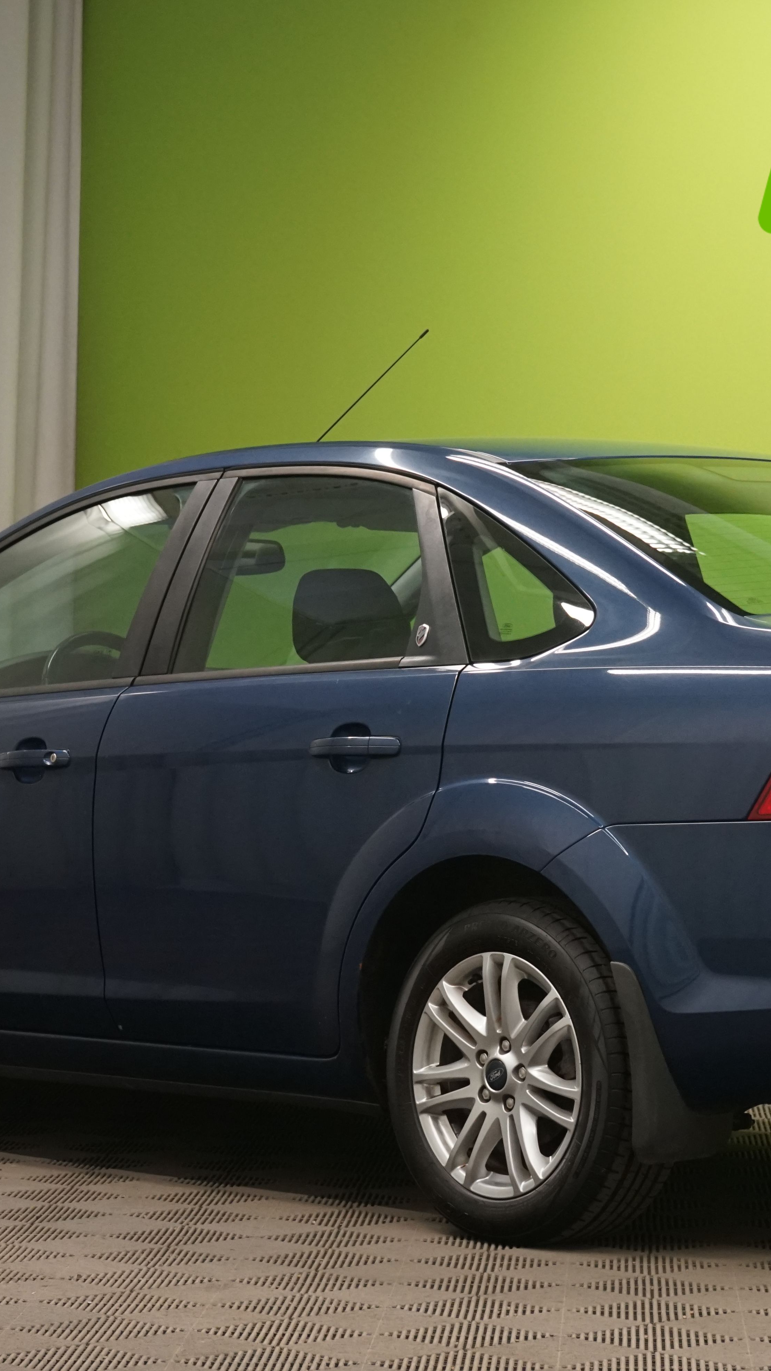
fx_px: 4035
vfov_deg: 19.3
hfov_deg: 10.9
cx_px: 497
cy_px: 681
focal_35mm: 111
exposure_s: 1/25
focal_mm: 70
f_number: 9
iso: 2000
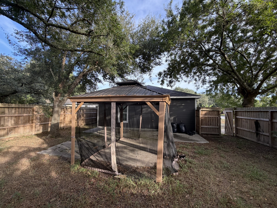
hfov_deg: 102.1
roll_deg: -0.6
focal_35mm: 14
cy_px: 104
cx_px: 138
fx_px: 112
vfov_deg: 85.7
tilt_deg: +2.9
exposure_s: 1/121
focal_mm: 2.22
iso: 50
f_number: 2.2
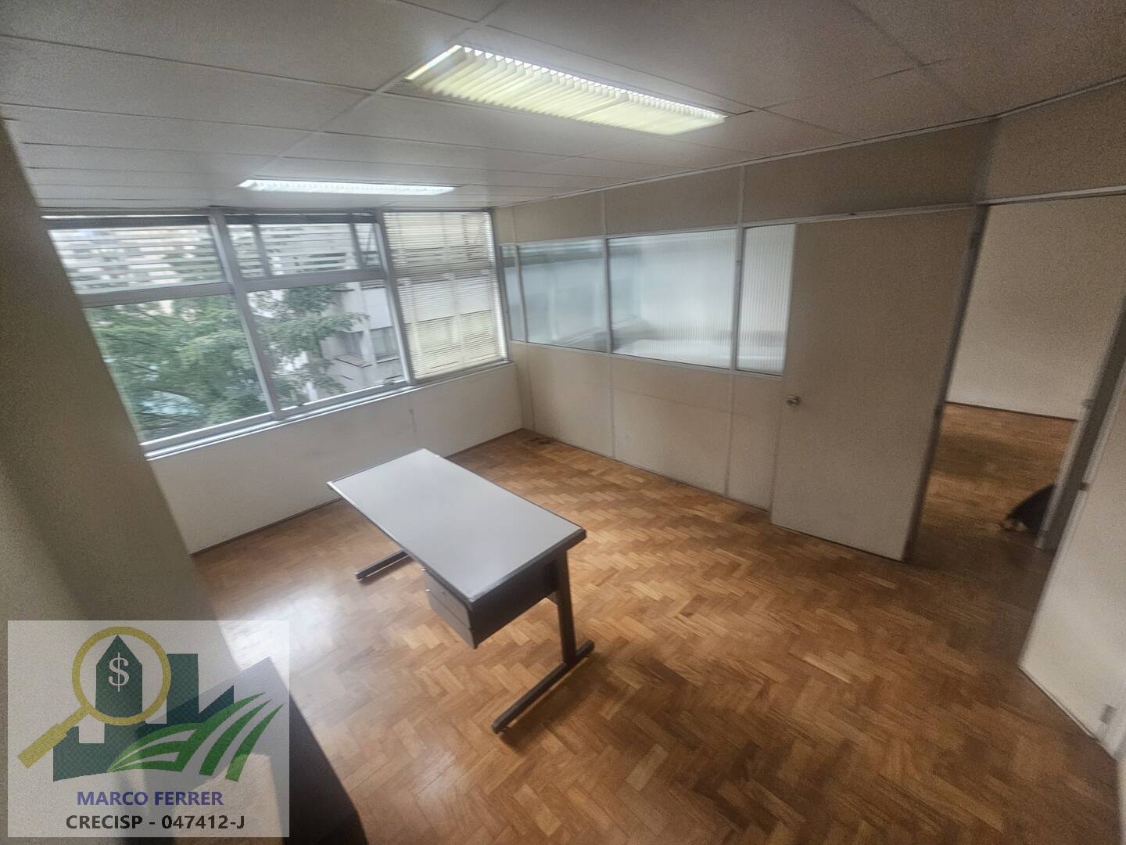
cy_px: 422
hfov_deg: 106.2
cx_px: 563
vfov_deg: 89.9
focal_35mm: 13
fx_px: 423
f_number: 2.2
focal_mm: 2.2
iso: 160
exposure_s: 1/60
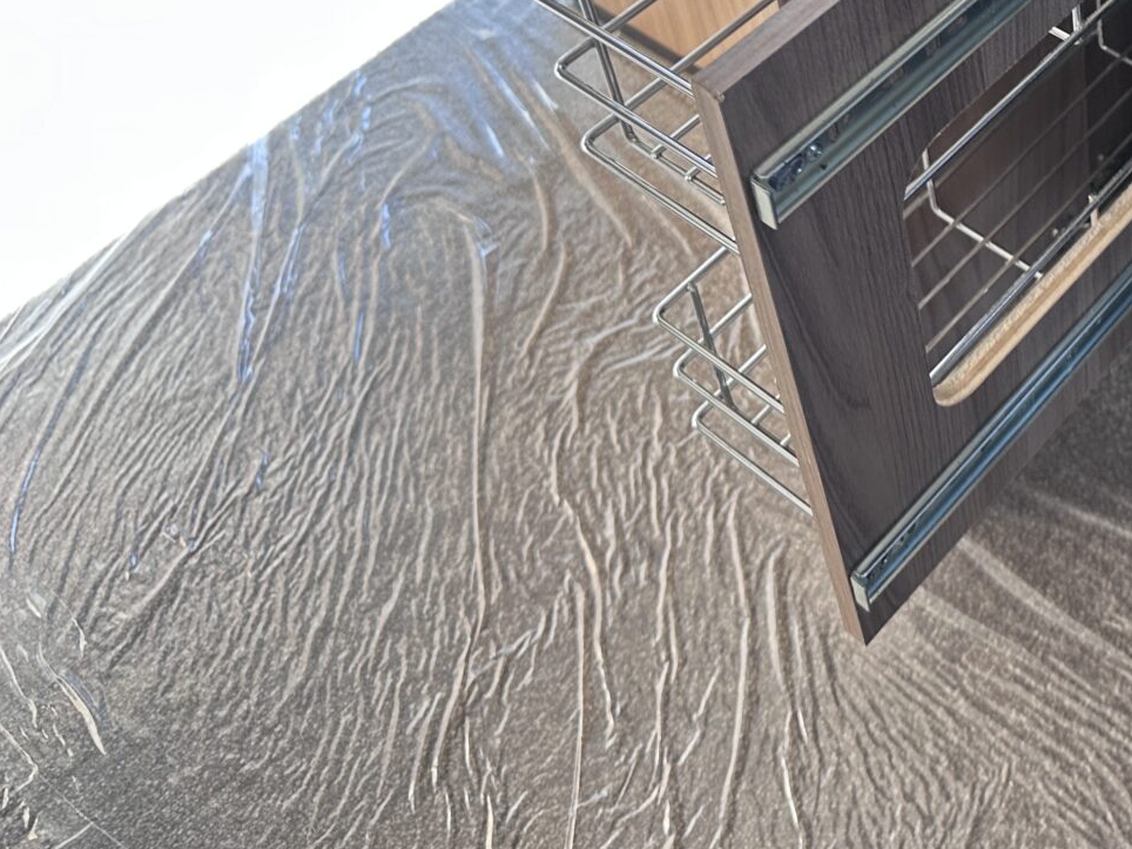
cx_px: 1120
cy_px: -41
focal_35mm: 51
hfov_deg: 34.3
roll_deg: +2.3
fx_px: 1668
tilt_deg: -41.1
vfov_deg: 26.7
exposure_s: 1/121
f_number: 1.78
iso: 64
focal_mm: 6.86
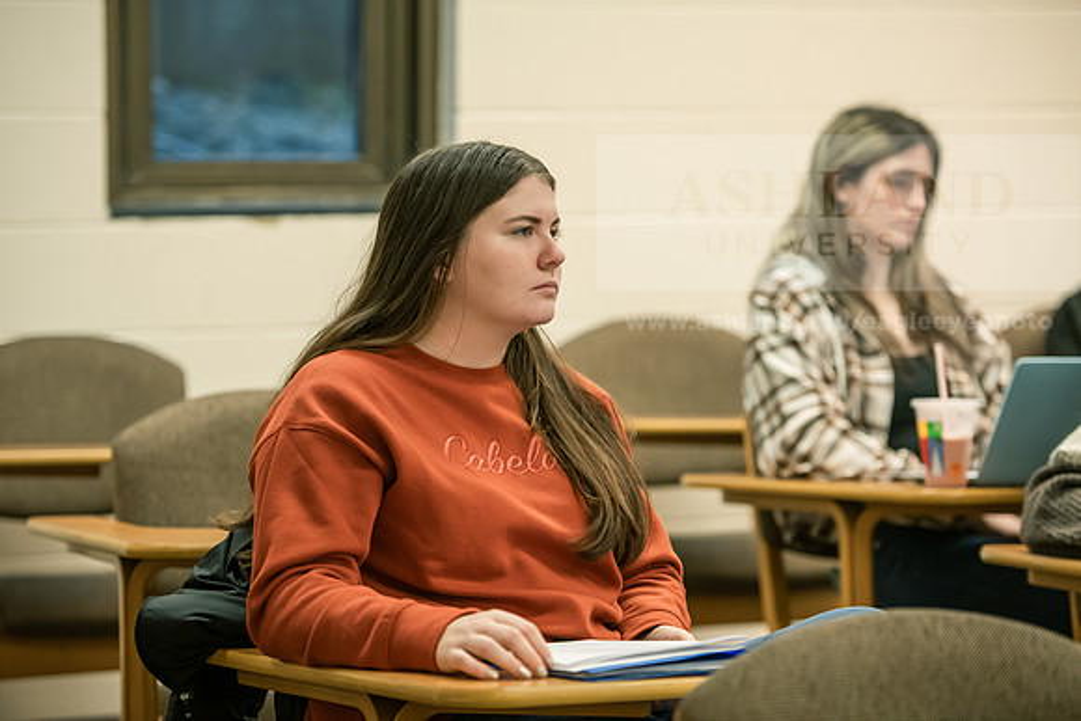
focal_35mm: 120
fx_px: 3604
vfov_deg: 11.4
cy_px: 360
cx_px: 540
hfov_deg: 17.1
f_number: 3.2
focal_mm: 120
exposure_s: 1/160
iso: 1600
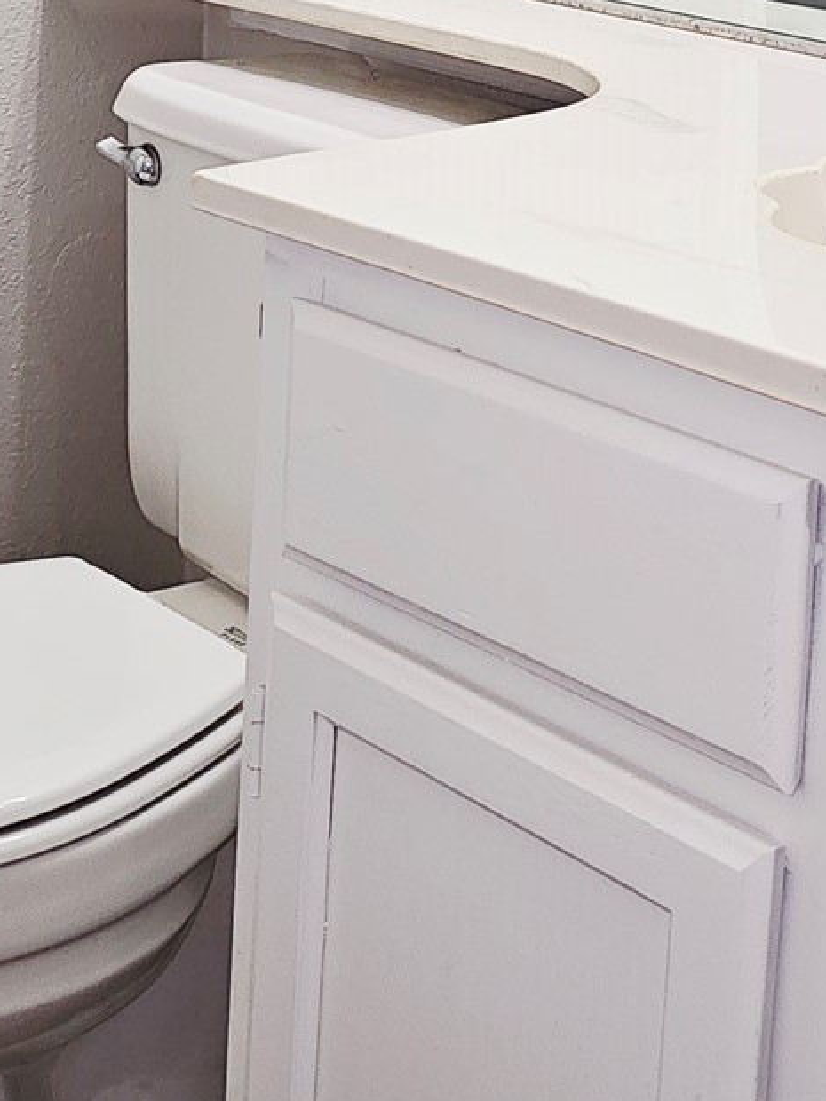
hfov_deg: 19.3
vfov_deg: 24.4
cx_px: 579
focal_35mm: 76
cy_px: -16
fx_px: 2418
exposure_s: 1/60
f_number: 1.7
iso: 50
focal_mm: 6.3
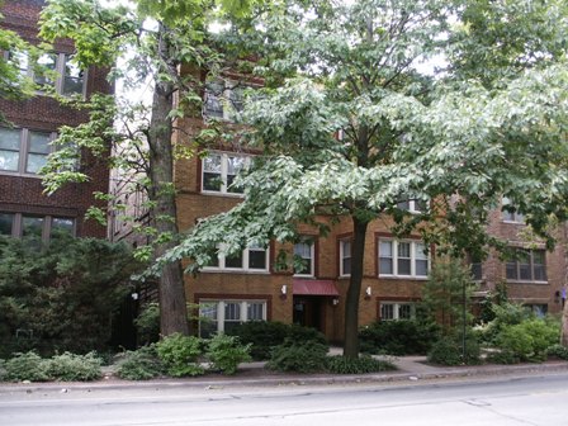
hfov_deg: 52.6
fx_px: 574
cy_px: 213
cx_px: 284
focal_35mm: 35
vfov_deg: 40.7
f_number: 3
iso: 64
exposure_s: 1/90
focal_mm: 7.18
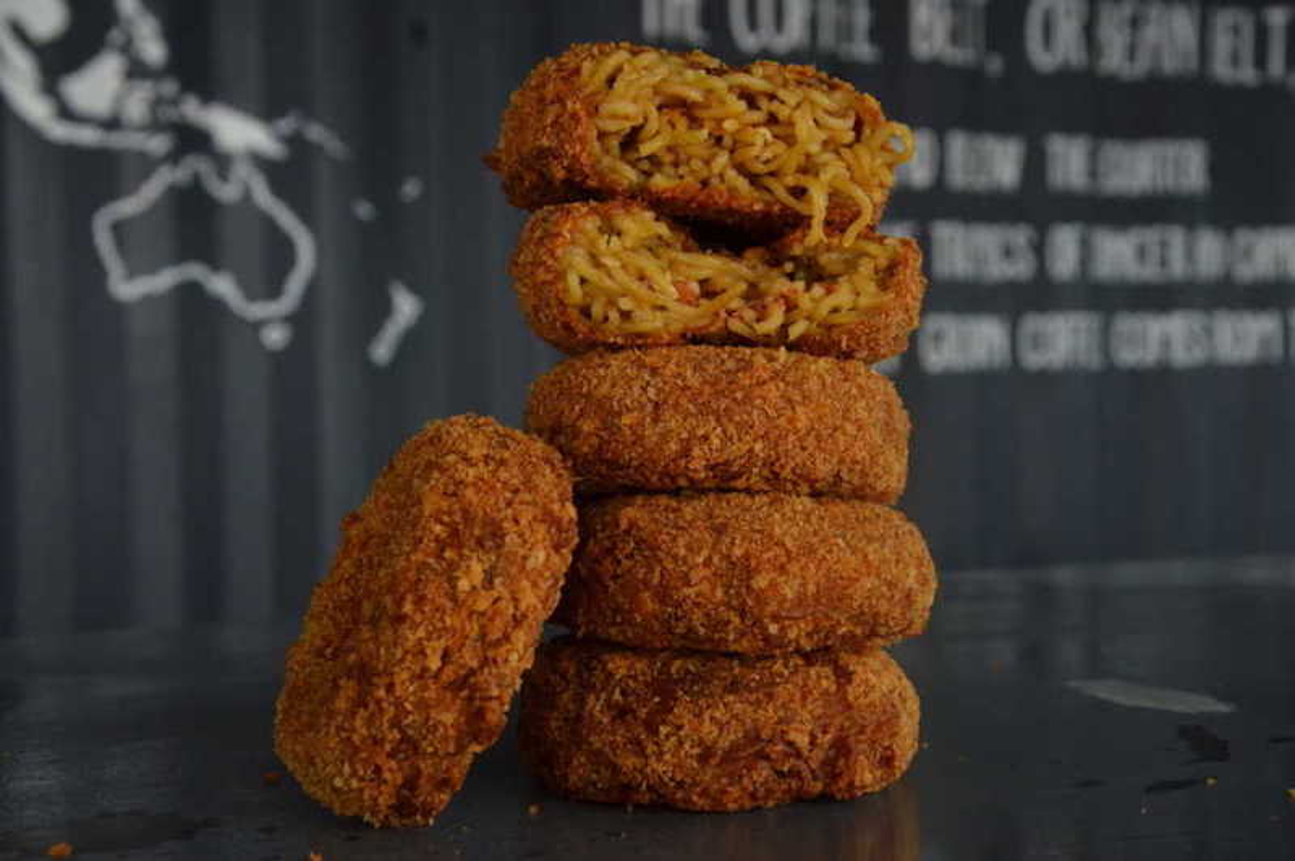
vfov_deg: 23.7
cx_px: 648
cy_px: 430
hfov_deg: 35.1
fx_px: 2049
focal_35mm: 57
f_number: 8
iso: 1000
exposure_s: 1/125
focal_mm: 38
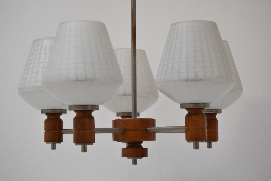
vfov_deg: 16.6
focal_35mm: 82
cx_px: 136
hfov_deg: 24.6
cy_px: 90
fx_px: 622
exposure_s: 1/200
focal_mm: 55
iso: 1600
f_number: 7.1
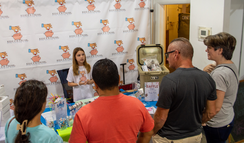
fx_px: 203
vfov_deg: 38.6
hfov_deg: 61.9
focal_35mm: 31
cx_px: 109
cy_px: 53
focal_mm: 18
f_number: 3.5
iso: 400
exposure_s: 1/40
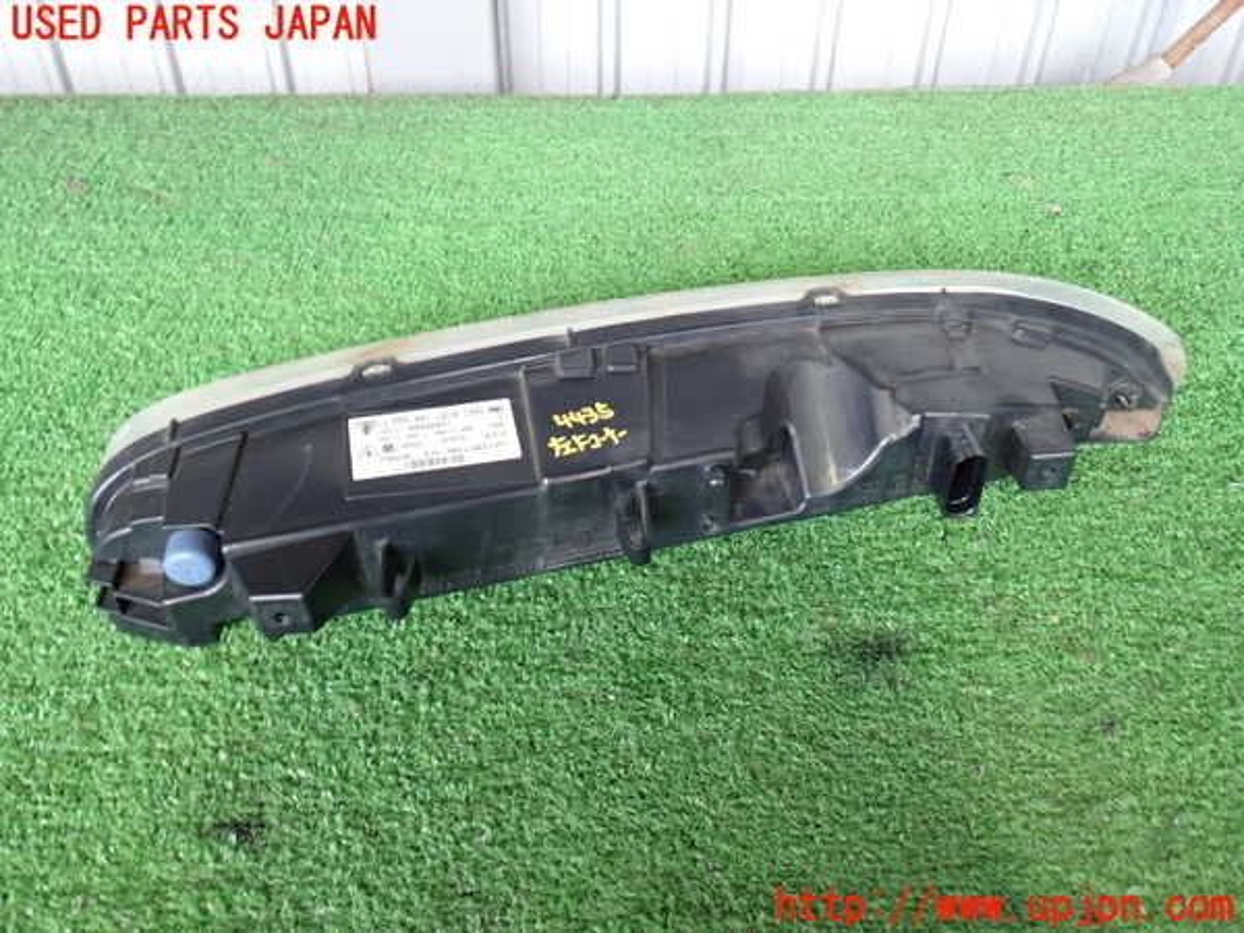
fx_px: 1078
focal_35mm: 30
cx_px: 622
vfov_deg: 46.8
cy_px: 466
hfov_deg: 60.0
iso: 250
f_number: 2.3
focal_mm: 5.4
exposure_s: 1/30
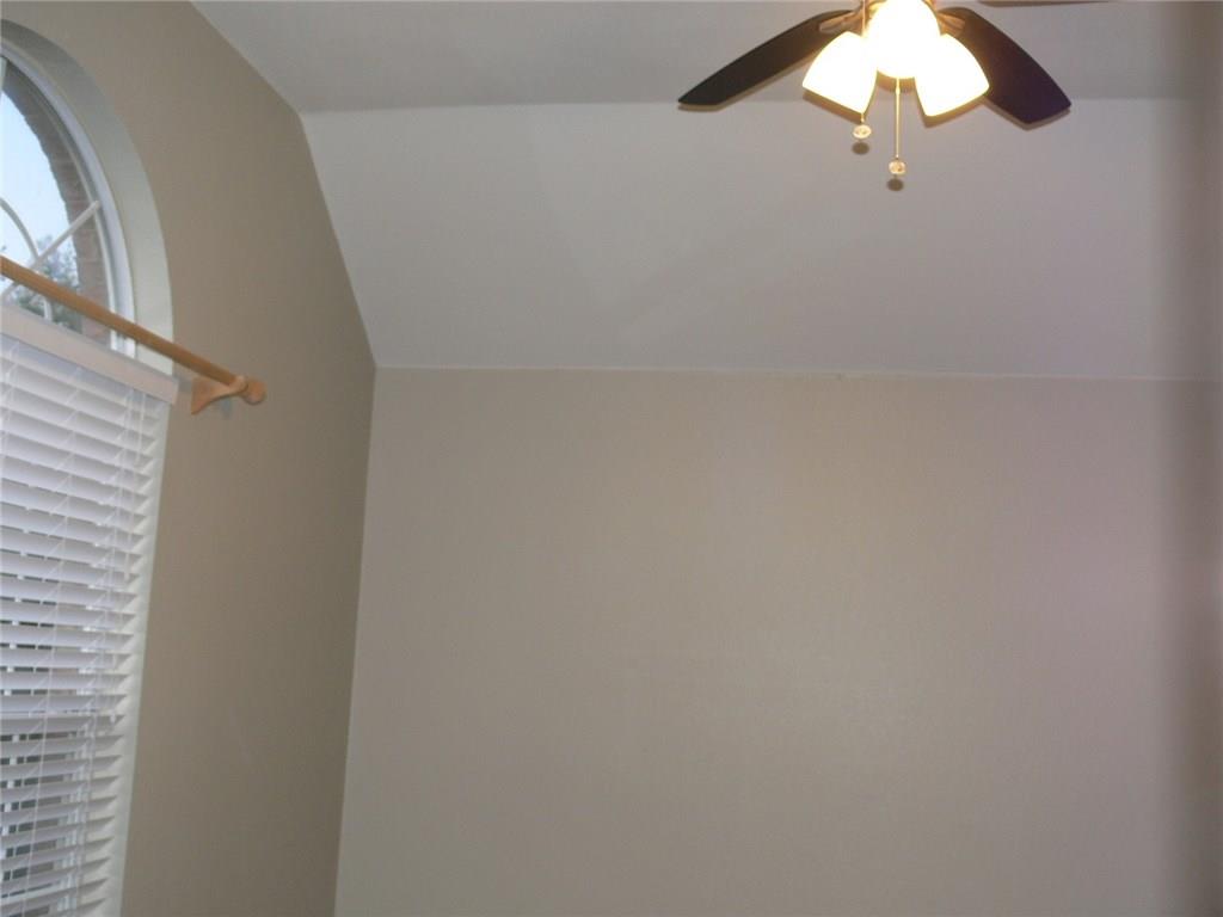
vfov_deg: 36.8
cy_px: 458
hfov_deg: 47.9
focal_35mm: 39
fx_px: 1378
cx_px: 612
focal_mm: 8.1
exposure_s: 1/30
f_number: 2.8
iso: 100
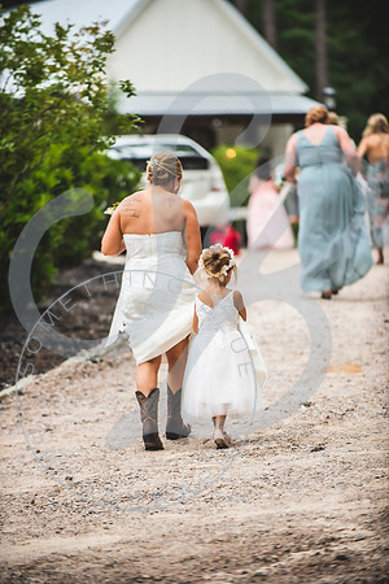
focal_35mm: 200
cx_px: 194
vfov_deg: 10.3
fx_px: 3241
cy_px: 292
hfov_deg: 6.9
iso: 200
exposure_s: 1/320
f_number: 2.8
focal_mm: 200
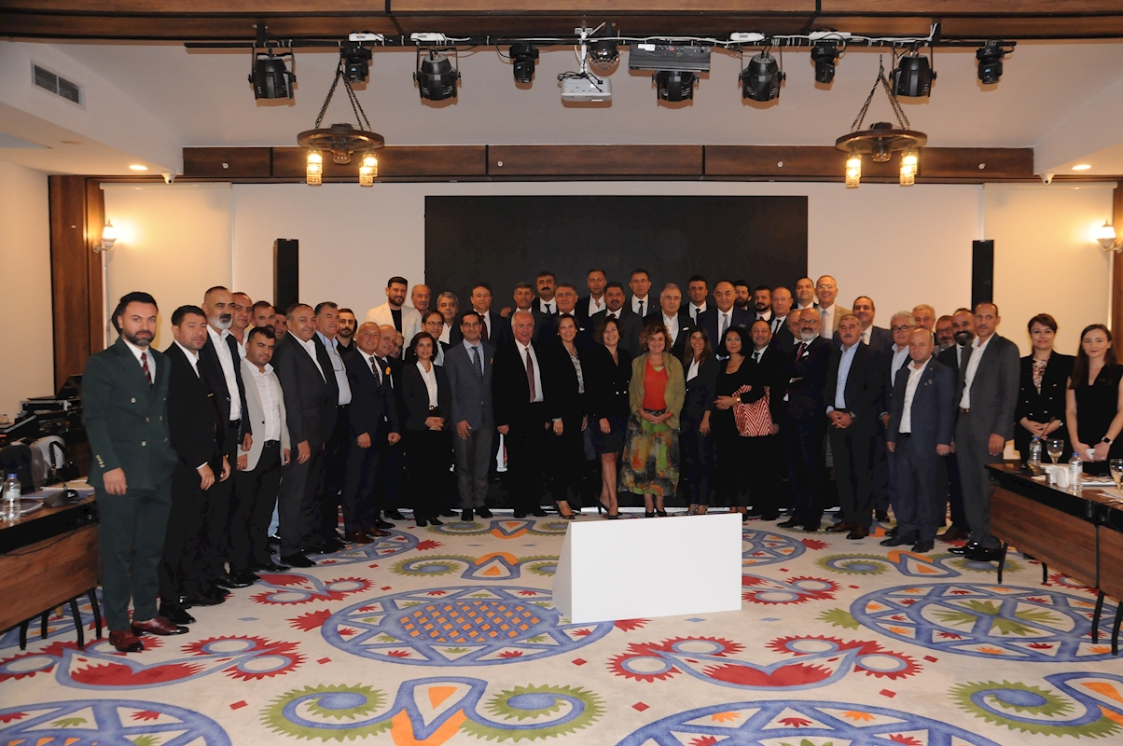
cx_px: 562
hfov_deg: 59.5
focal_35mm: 32
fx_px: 982
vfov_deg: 41.6
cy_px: 373
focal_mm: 21
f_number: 5
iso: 1600
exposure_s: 1/60
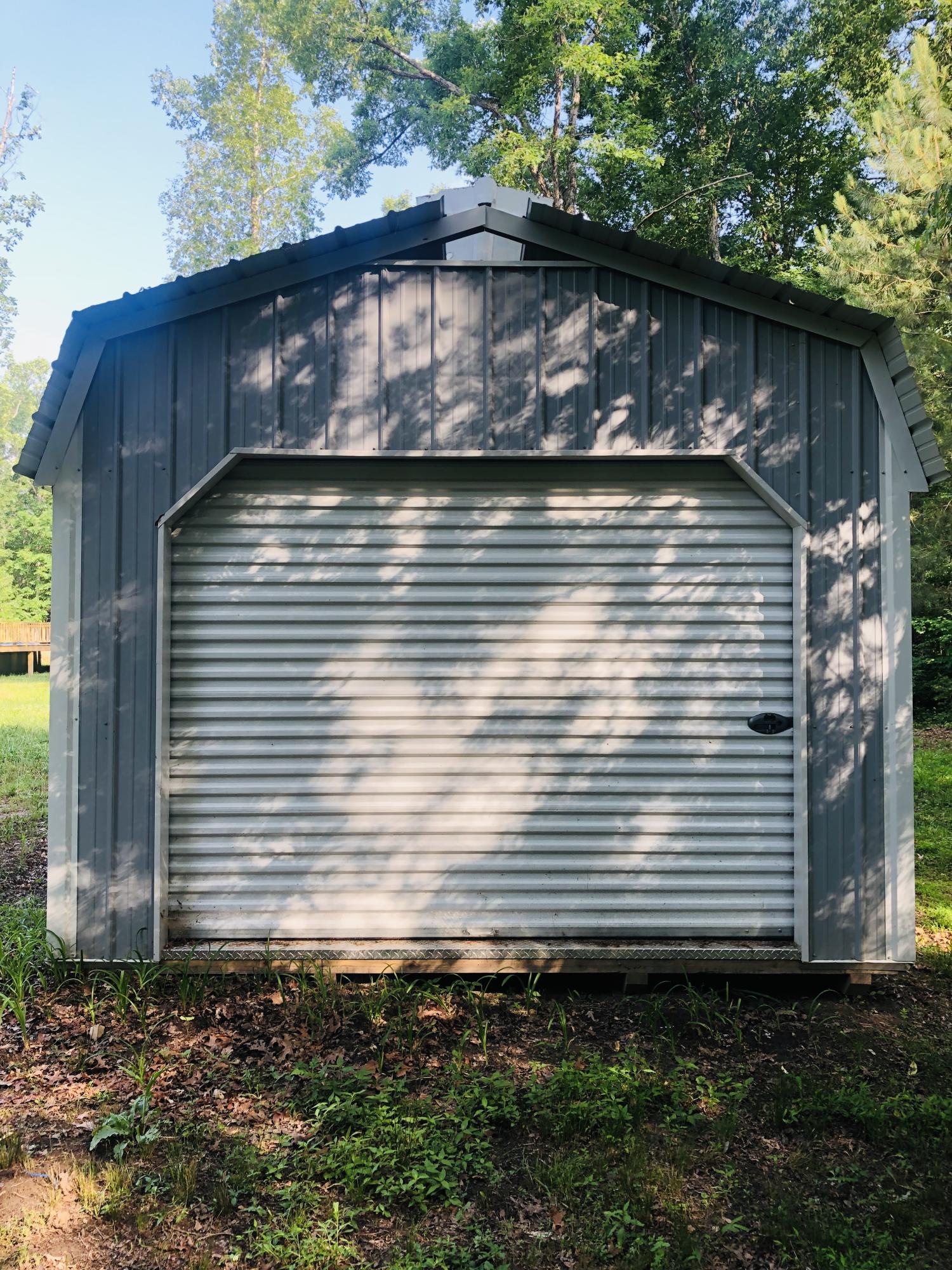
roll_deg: +1.0
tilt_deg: +0.9
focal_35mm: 28
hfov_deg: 49.7
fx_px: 1027
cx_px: 476
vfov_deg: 63.4
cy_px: 635
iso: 25
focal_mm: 4
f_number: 1.8
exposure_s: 1/120
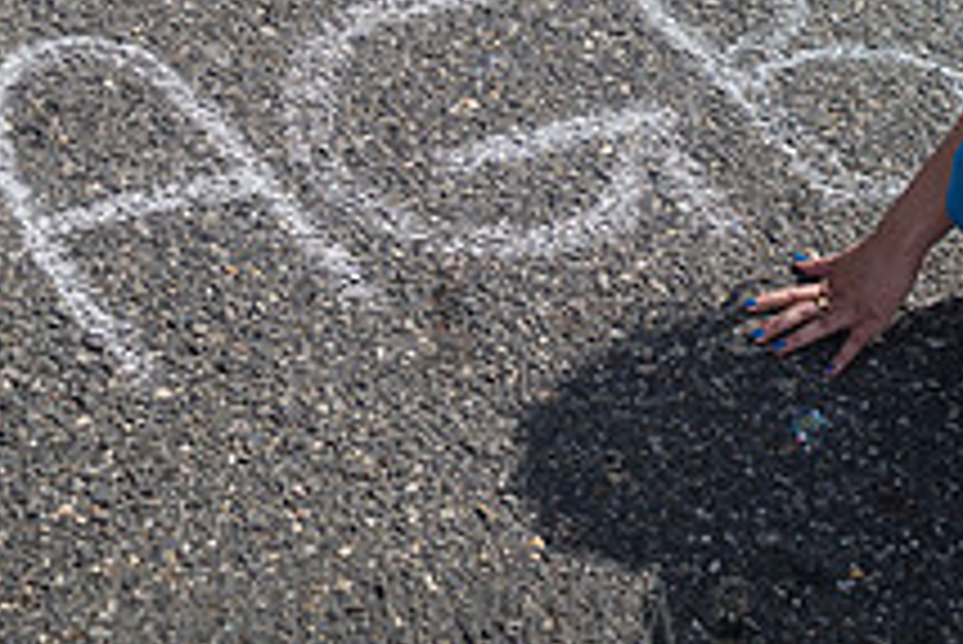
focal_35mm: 95
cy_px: -146
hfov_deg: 21.4
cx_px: 446
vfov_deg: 14.0
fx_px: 2543
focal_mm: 35
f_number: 4
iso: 200
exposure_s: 1/2000
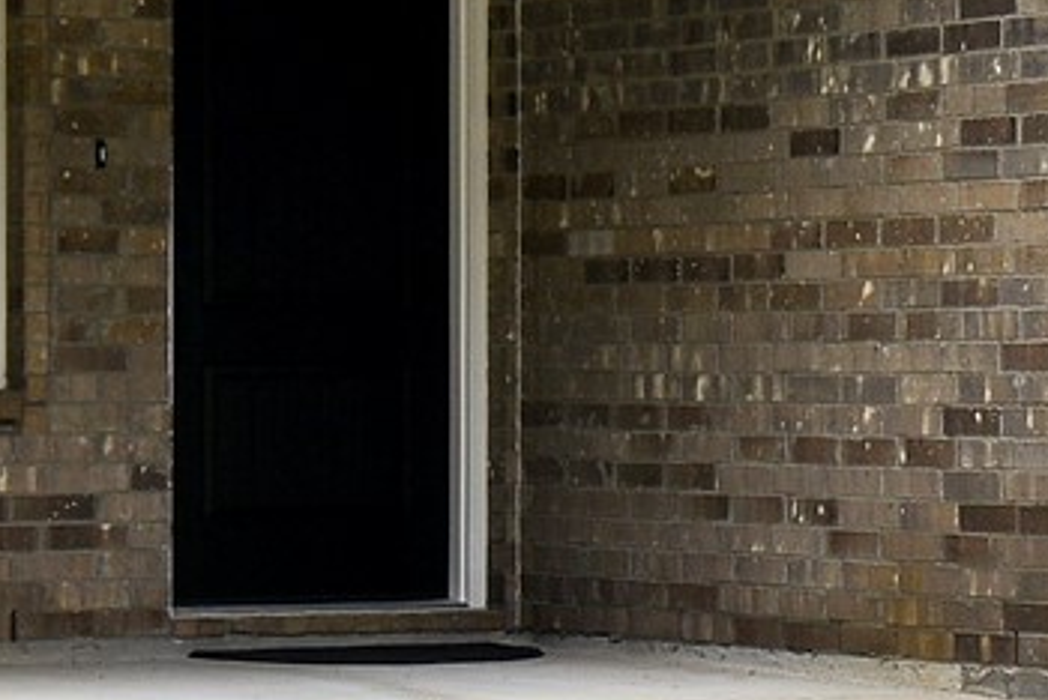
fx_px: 5419
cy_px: -117
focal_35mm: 186
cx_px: 773
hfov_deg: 11.0
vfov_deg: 7.3
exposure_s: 1/40
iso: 100
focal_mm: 20
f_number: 8
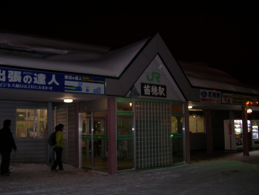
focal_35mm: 39
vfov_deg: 36.8
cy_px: 96
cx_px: 127
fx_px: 292
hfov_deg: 47.8
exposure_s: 1/60.1
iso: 200
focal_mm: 7.8
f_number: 2.8
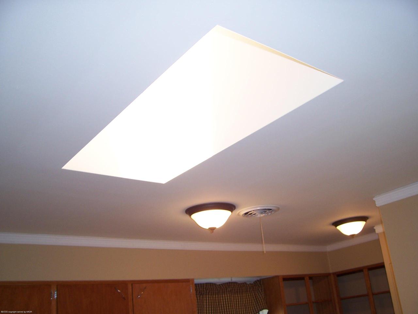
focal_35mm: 34
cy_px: 157
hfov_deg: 54.0
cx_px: 209
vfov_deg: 41.8
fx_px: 411
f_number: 2.7
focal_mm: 5.6
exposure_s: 1/60
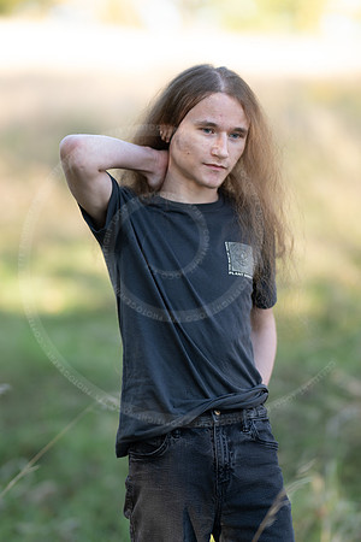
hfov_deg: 10.8
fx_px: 1910
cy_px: 271
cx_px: 180
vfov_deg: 16.1
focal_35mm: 127
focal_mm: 85
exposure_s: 1/500
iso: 80
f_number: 1.3
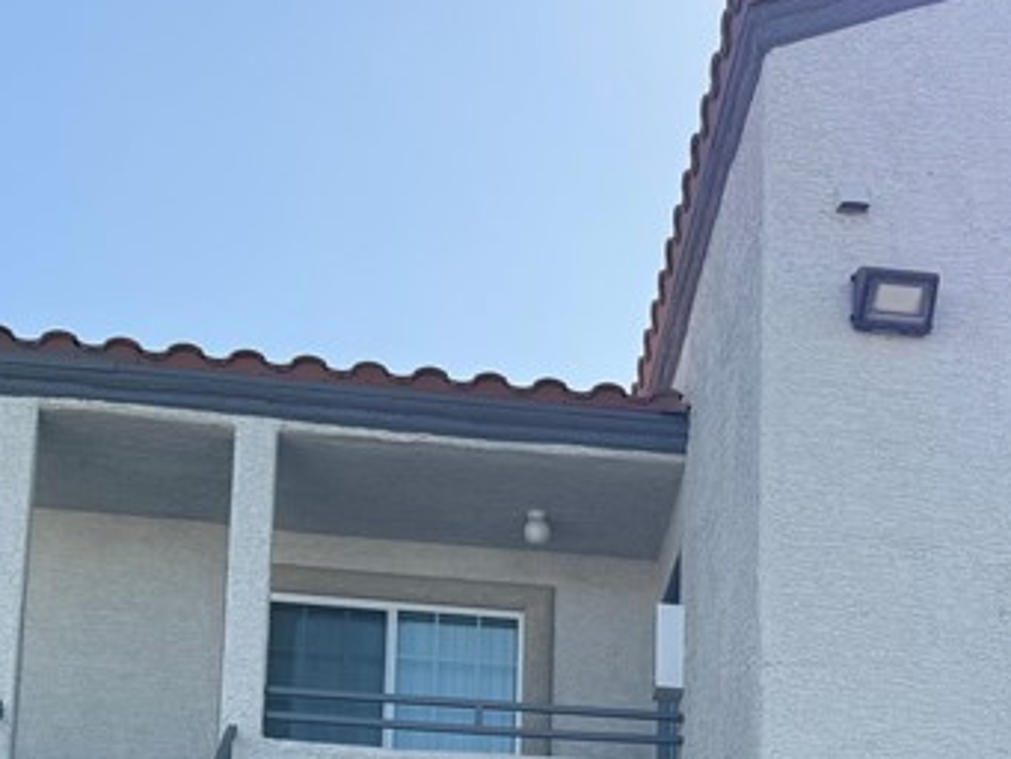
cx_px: 723
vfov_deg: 18.8
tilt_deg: +11.3
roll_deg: -1.1
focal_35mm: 72
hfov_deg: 26.8
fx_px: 2104
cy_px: 1026
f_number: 1.78
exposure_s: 1/3096
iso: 80
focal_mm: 6.86
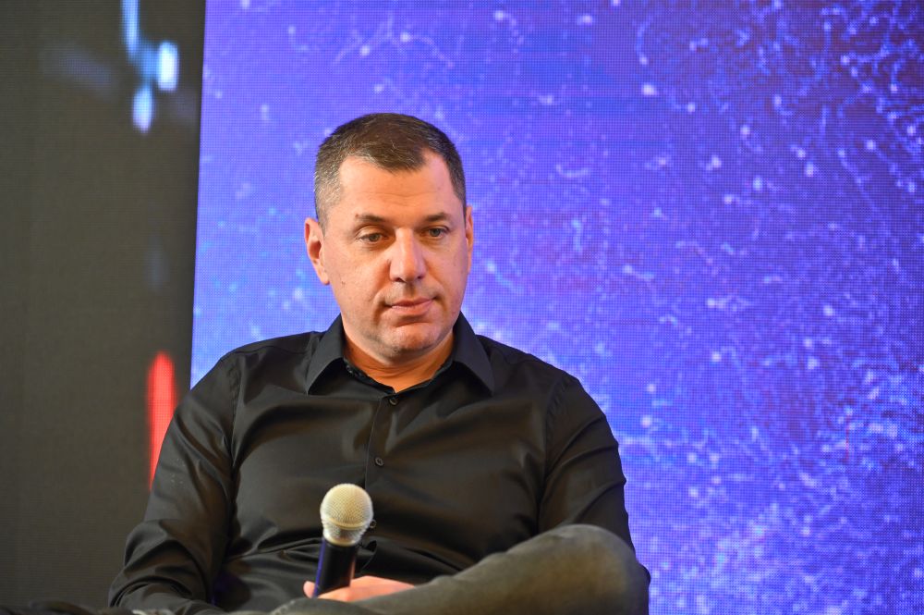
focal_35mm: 122
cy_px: 308
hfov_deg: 16.8
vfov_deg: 11.2
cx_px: 462
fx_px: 3129
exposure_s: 1/160
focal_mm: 122
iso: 2000
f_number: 4
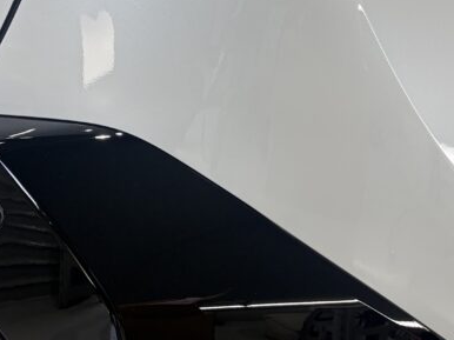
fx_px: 904
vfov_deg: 21.2
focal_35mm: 69
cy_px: 105
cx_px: 143
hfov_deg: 28.0
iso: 40
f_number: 1.6
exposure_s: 1/120
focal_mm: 5.96
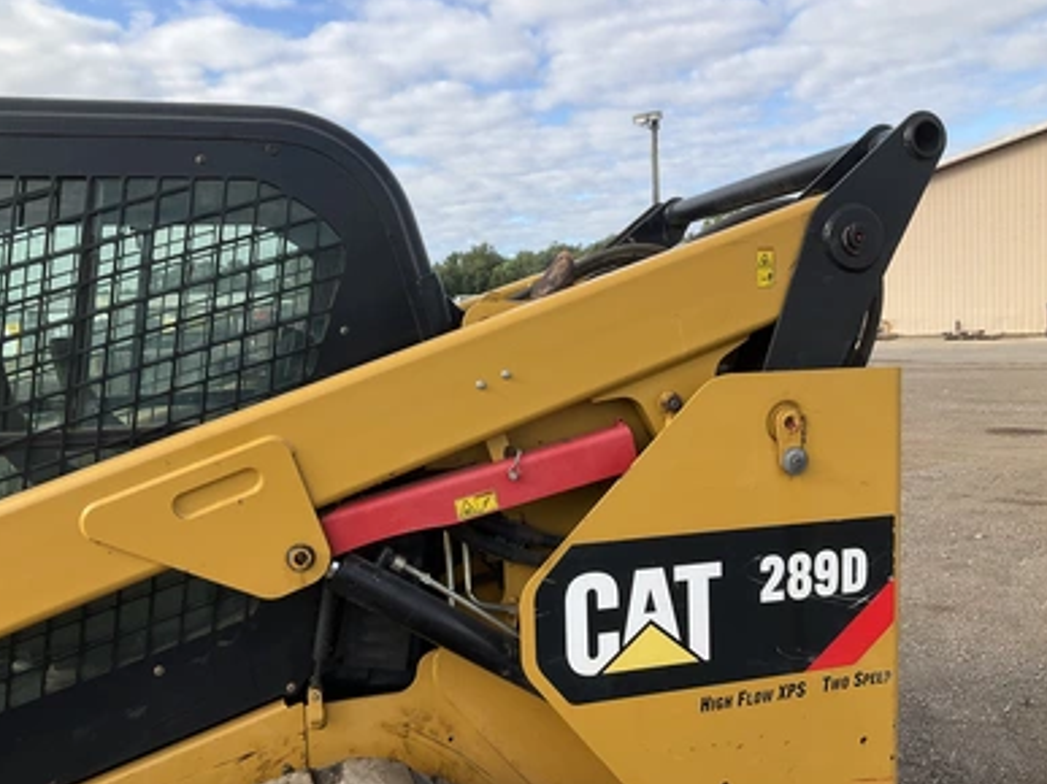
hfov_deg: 60.0
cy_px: 400
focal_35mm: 30
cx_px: 519
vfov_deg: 46.8
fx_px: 907
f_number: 1.8
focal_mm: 3
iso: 25
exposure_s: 1/1055
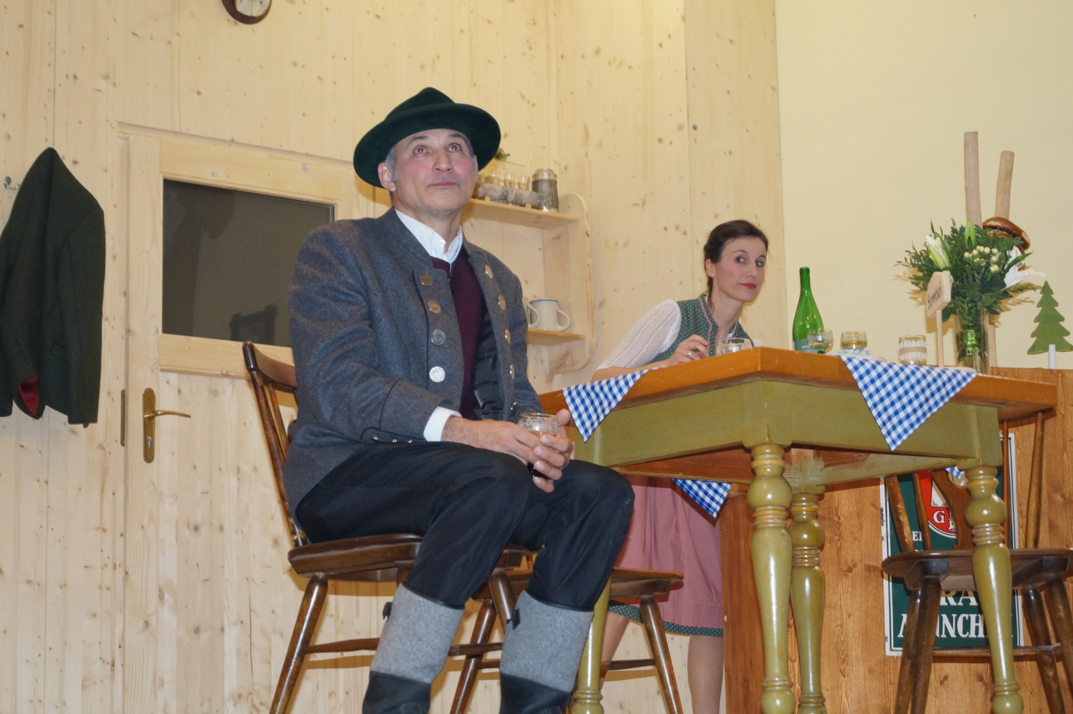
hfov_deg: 24.6
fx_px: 2458
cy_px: 357
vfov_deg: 16.5
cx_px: 536
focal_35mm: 82
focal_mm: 55
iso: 1000
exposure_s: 1/160
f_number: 5.6
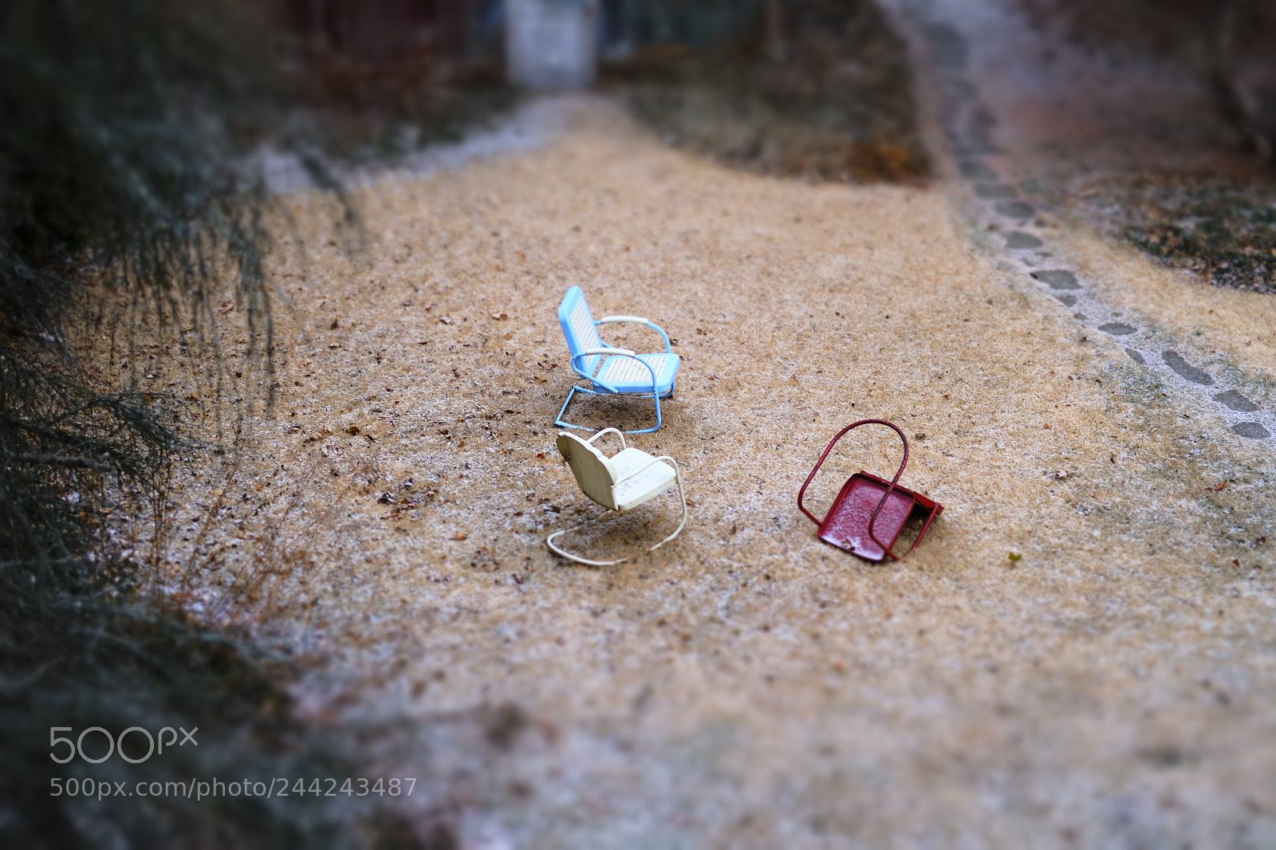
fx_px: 1878
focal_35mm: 53
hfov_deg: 37.5
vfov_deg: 25.5
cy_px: 425
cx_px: 638
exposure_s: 1/450
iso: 200
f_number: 2.2
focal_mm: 35
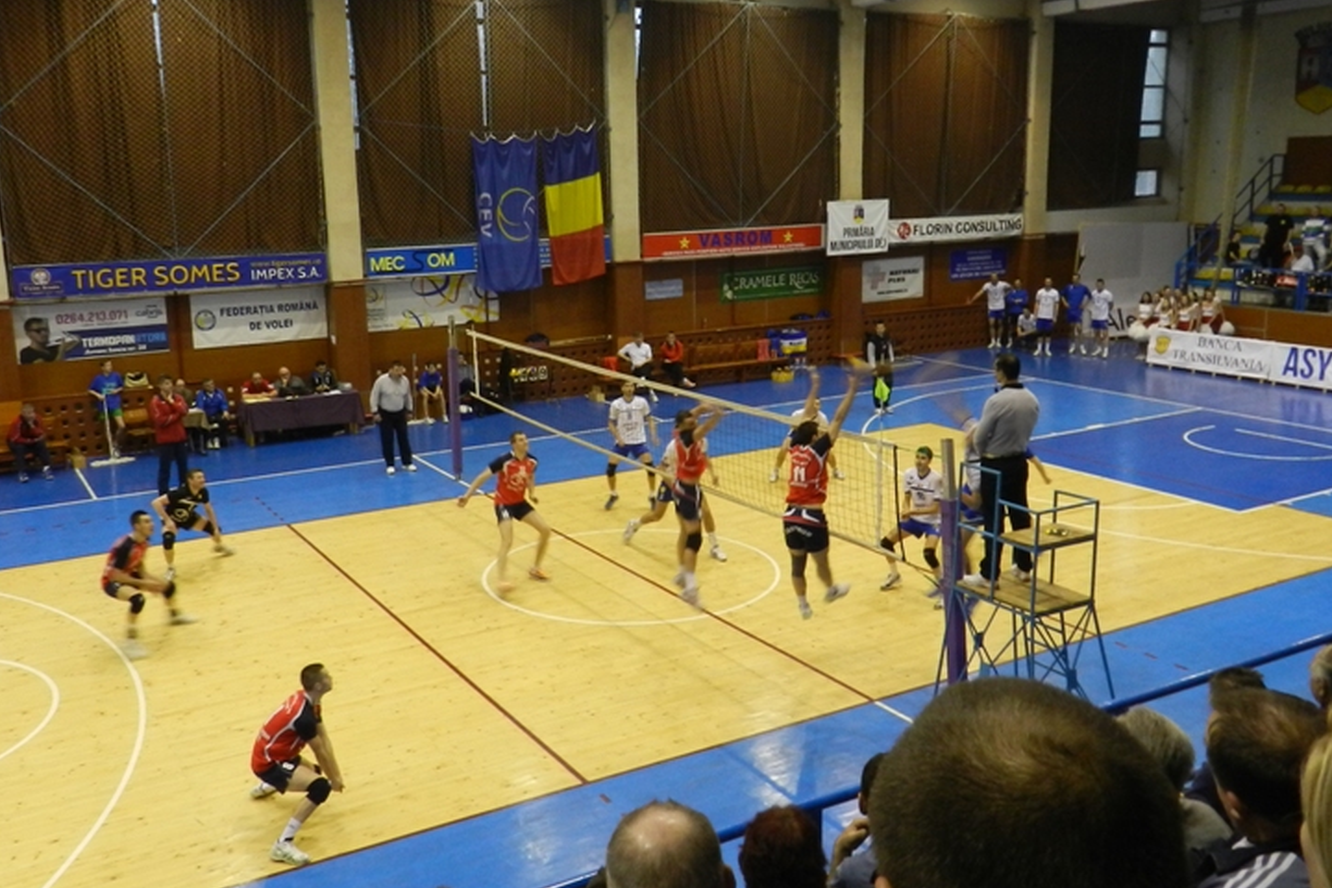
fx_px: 1258
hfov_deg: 55.8
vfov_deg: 38.9
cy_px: 416
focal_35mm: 34
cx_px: 642
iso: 320
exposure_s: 1/30
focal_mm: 4
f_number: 3.4
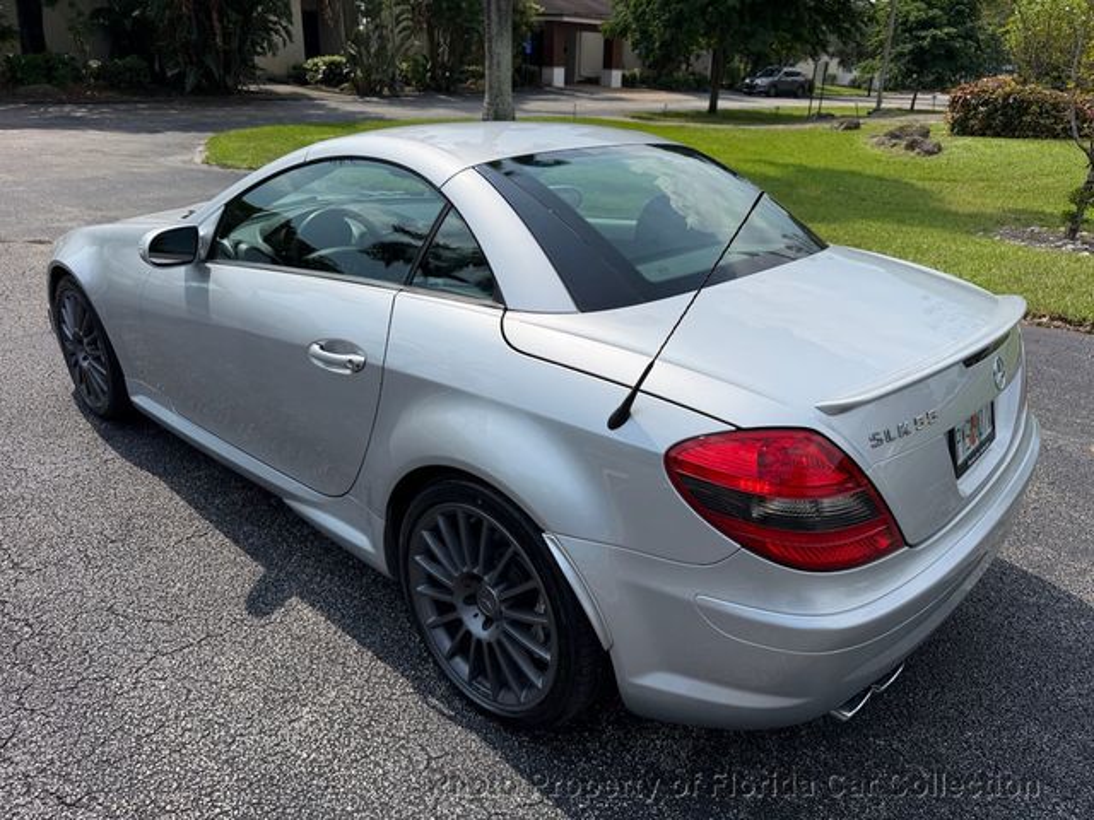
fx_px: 758
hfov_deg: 71.6
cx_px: 547
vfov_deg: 56.8
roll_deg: -2.0
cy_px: 410
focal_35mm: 24
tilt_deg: -23.1
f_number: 1.78
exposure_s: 1/8130
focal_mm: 6.76
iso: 100
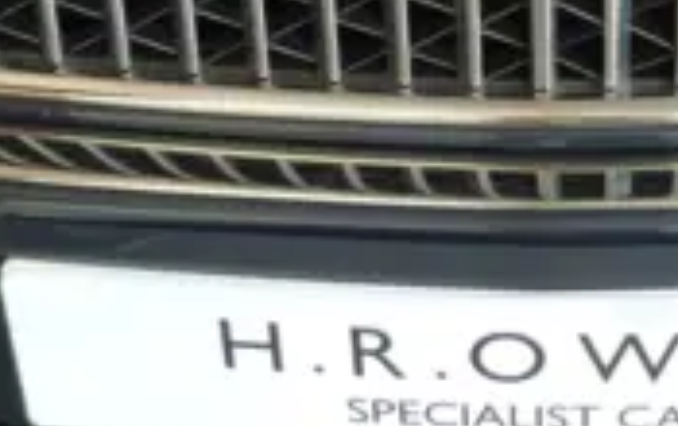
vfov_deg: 10.7
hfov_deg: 17.0
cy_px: -54
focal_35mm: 121
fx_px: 2239
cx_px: 581
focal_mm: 4.5
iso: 200
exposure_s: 1/30
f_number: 2.8
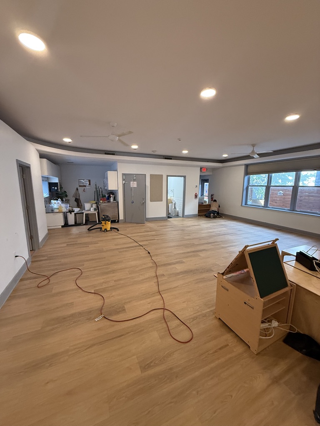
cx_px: 160
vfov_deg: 102.1
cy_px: 213
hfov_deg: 85.7
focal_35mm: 14
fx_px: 173
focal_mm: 2.22
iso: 320
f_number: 2.2
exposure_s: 1/60
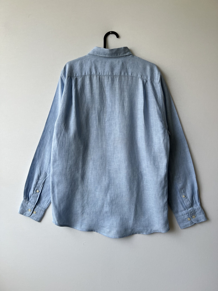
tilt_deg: -10.0
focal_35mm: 26
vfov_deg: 67.3
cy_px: 146
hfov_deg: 53.1
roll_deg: +0.7
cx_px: 109
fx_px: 218
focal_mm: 5.7
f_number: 1.5
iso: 40
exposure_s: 1/121
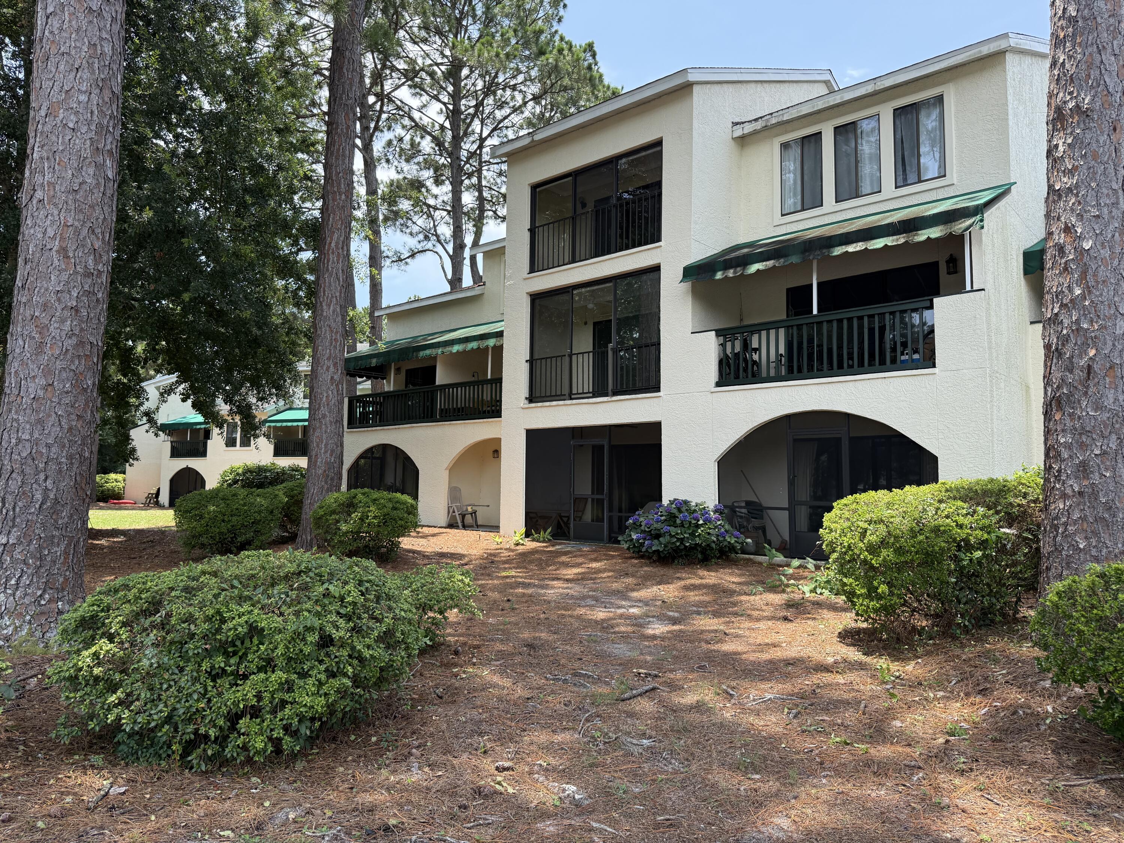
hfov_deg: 71.6
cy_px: 422
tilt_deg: +5.8
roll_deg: -0.7
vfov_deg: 56.8
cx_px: 562
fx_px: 779
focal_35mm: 24
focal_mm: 6.76
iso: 100
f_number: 1.78
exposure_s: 1/1385
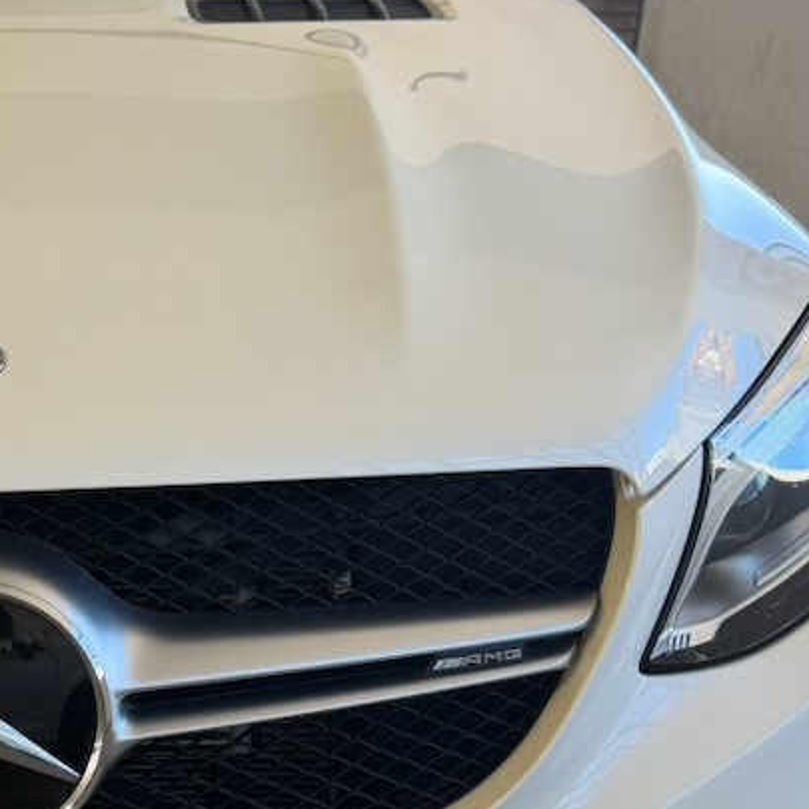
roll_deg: -1.3
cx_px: -4
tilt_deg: -19.1
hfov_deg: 24.5
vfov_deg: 25.7
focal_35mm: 67
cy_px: 471
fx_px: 1772
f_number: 1.78
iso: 64
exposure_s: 1/144
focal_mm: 6.76
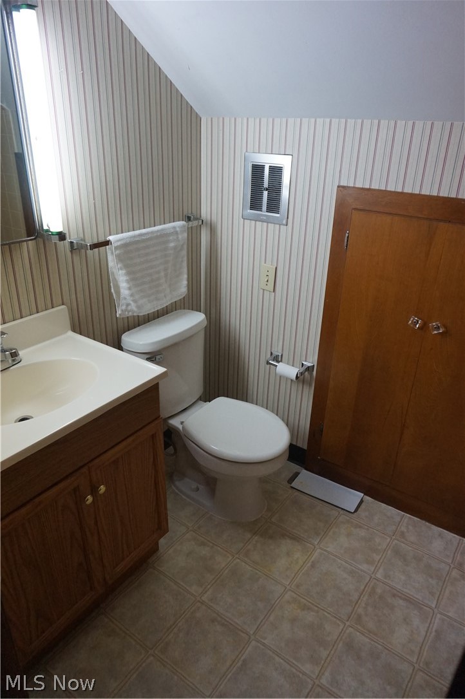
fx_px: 466
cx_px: 232
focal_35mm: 24
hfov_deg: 53.0
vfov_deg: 73.8
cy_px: 350
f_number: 4
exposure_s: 1/160
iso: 1250
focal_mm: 16
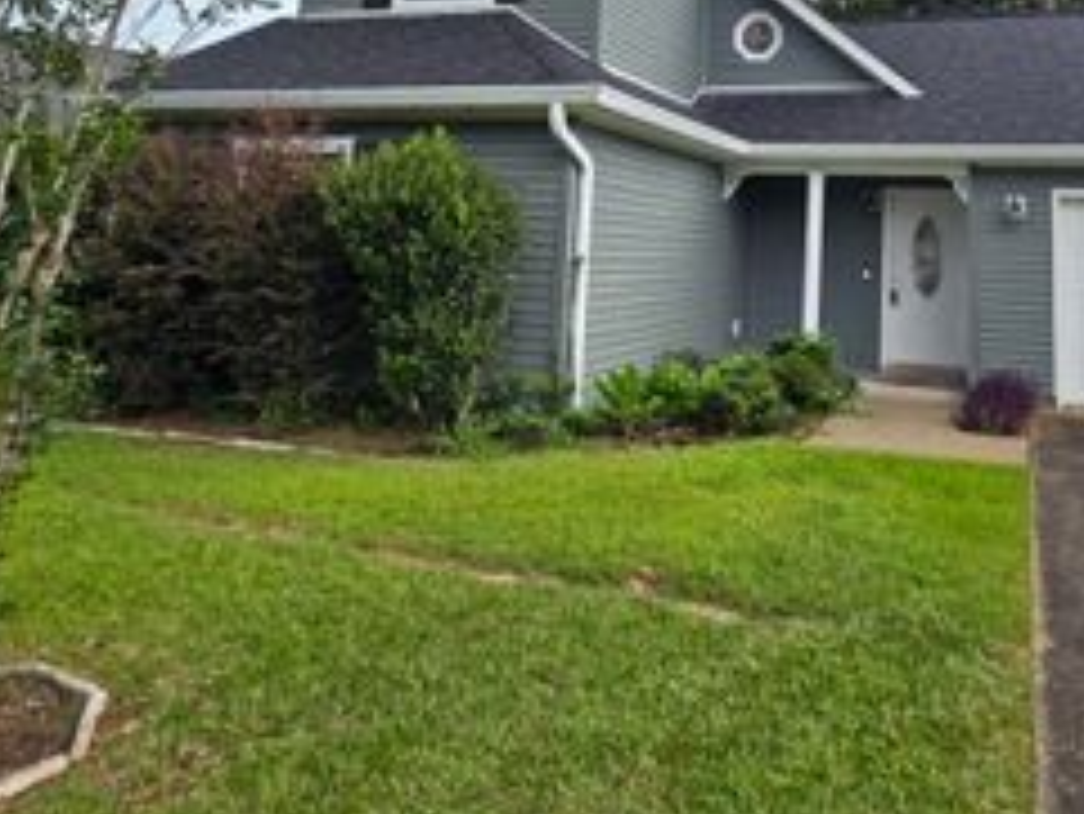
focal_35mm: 27
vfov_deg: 47.4
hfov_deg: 63.4
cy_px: 119
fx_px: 846
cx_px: 738
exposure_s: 1/60
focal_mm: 2.2
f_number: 2.2
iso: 64
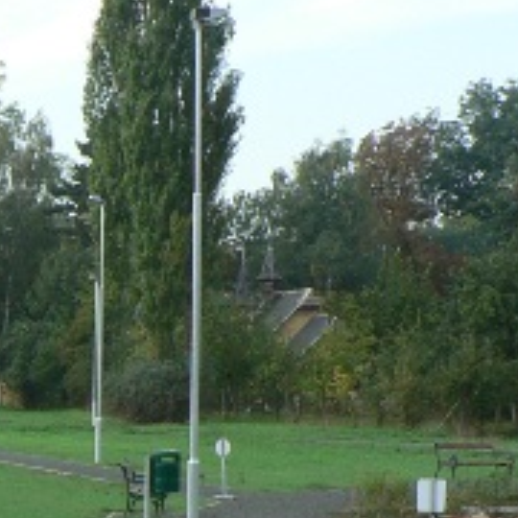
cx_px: -360
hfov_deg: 14.0
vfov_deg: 14.9
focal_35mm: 113
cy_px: 622
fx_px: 1913
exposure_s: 1/320
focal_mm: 6
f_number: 4
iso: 100
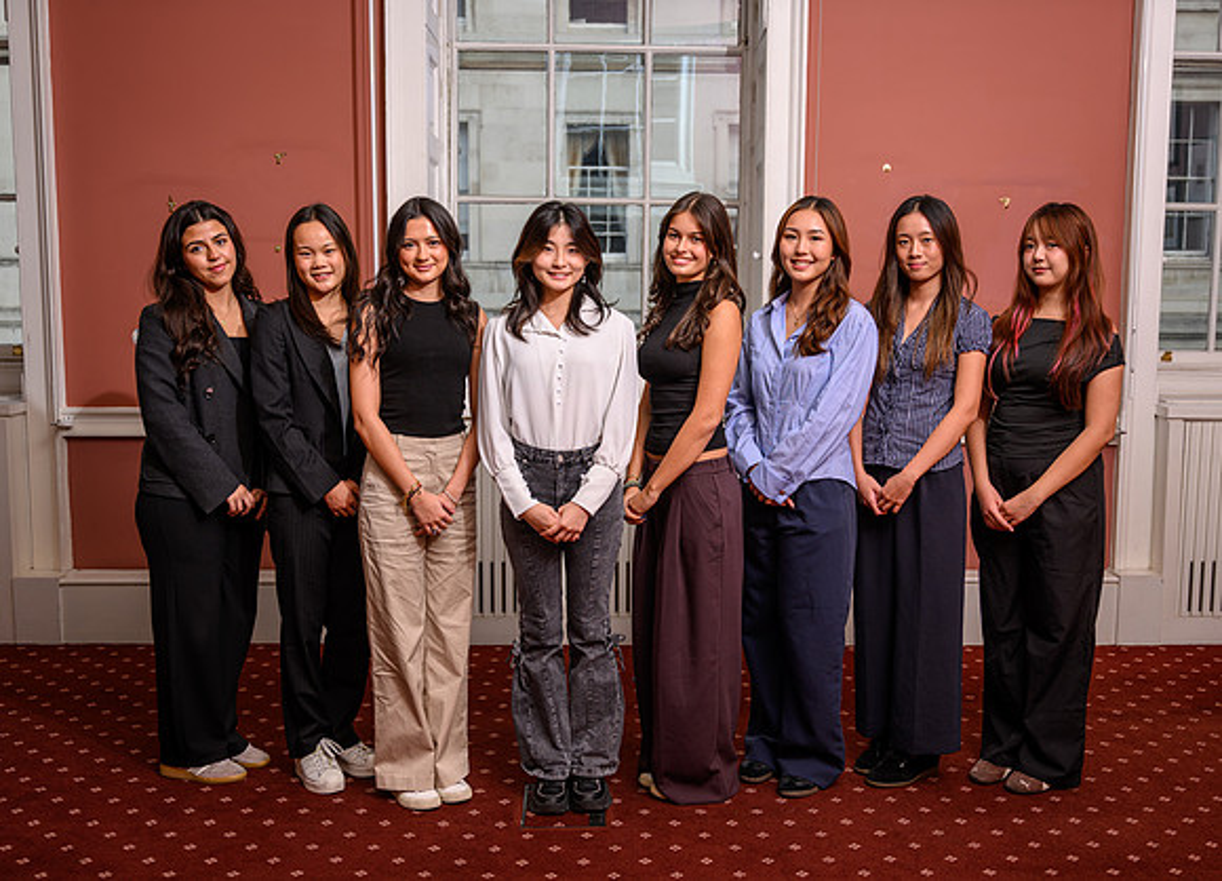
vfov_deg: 37.3
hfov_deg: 50.1
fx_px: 1305
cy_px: 442
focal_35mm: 38
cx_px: 659
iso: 64
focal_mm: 34.5
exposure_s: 1/200
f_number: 4
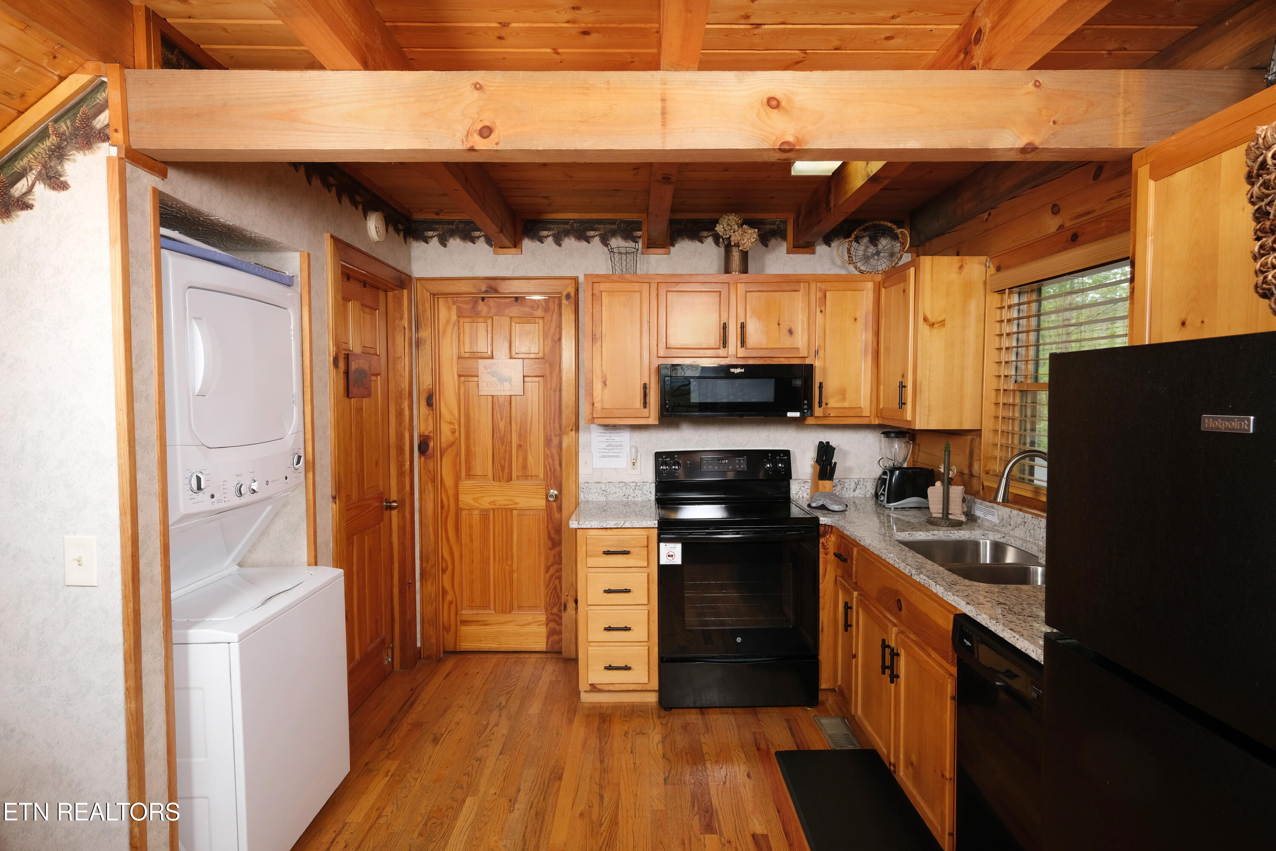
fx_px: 603
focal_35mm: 17
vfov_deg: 70.4
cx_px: 638
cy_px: 426
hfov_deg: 93.3
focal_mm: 11.5
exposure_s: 1/30
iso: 200
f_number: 8
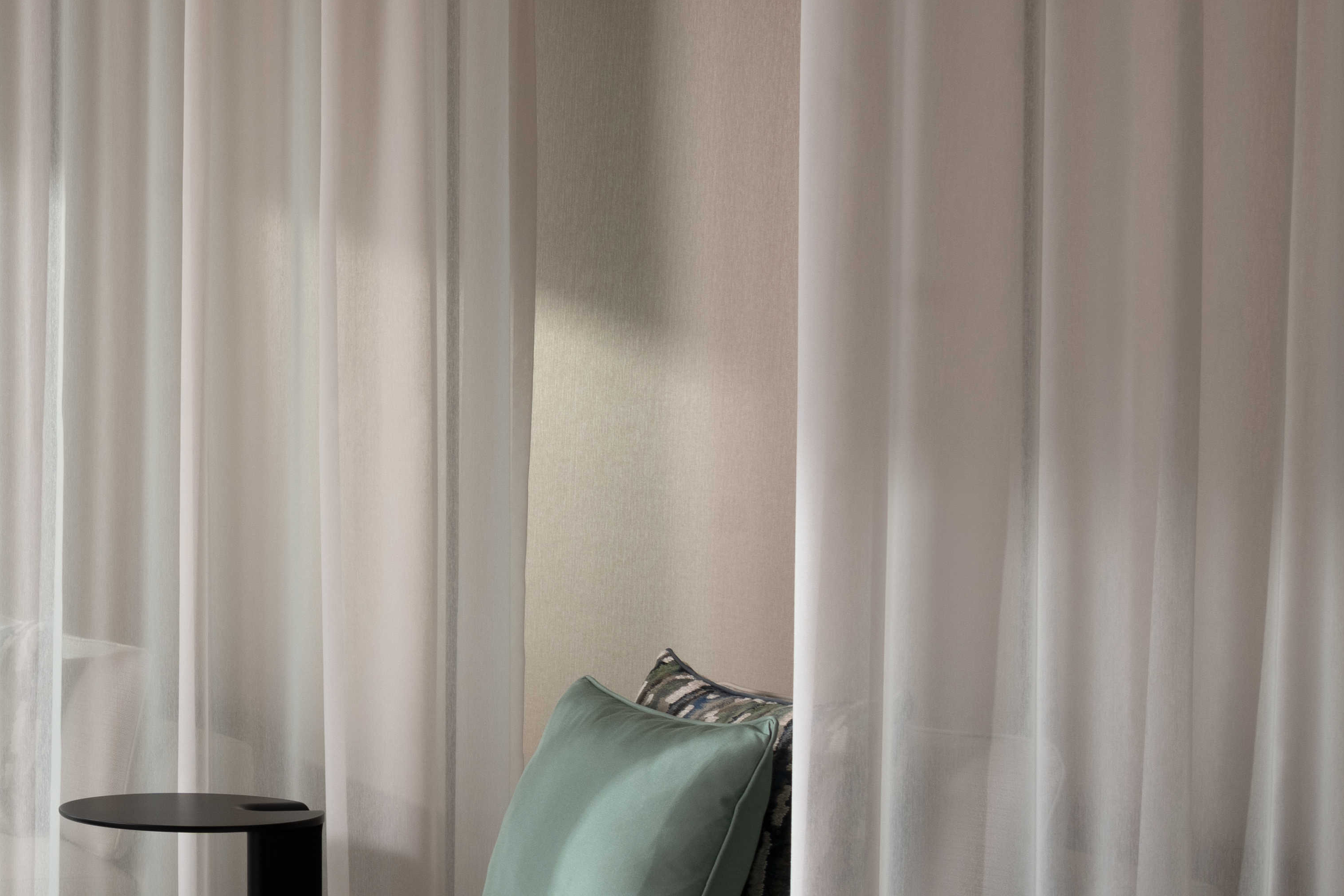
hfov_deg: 21.8
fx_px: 3099
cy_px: 472
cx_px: -446
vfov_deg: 16.5
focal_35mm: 83
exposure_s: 1/15
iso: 100
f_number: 11
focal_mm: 29
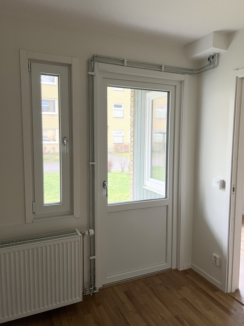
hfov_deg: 53.1
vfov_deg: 67.3
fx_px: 244
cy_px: 163
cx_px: 122
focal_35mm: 26
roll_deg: +0.6
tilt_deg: -5.7
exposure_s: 1/60
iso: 320
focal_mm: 5.7
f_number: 1.5
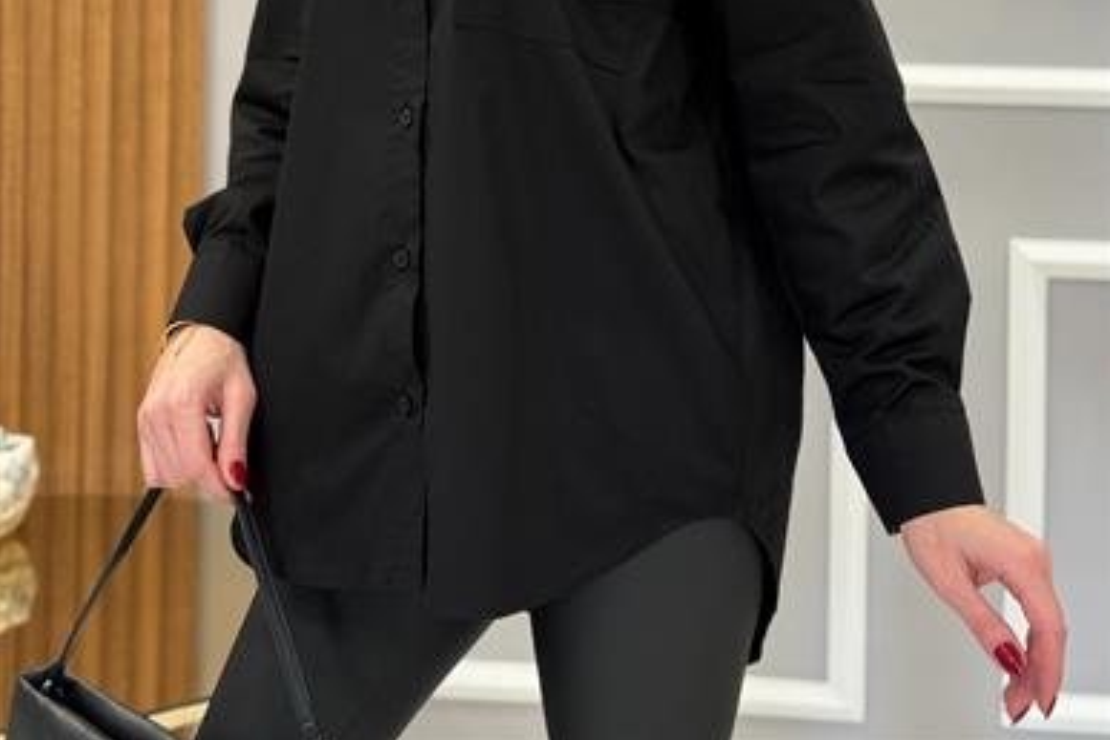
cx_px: 556
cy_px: 0
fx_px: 2066
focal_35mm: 67
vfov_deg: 19.7
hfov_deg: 30.1
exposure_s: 1/50
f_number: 1.78
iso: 80
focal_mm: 6.76
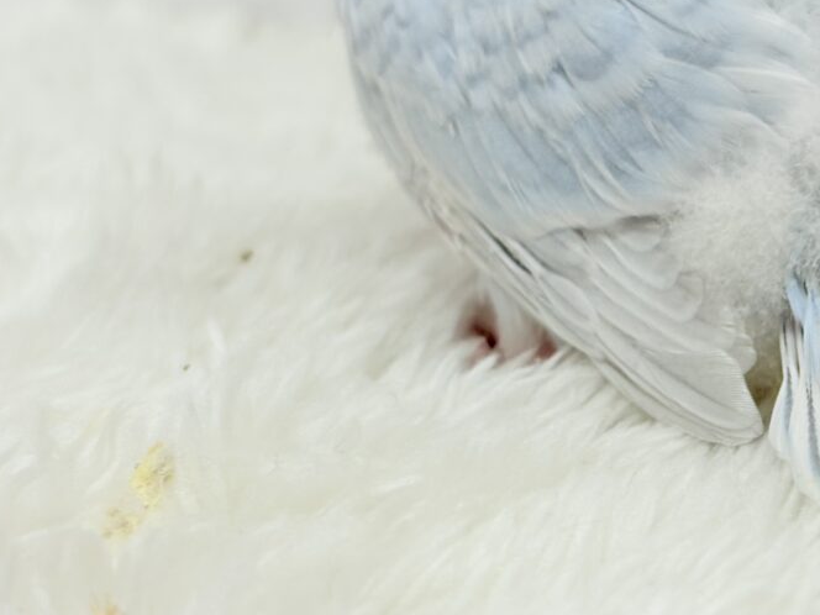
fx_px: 2227
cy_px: 272
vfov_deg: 15.7
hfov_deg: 20.7
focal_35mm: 94
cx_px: 613
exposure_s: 1/100
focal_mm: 5.96
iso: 64
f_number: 1.6
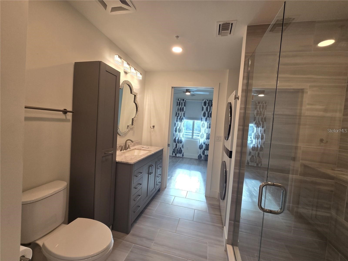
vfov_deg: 89.9
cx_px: 174
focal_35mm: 13
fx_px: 131
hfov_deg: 106.2
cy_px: 130
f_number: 2.2
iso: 64
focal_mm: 2.2
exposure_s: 1/120
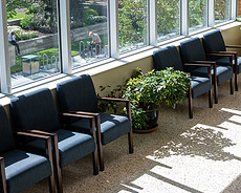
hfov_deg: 26.2
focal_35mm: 72
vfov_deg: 21.0
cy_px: 43
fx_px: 514
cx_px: 167
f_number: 4
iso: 125
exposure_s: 1/500
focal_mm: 24
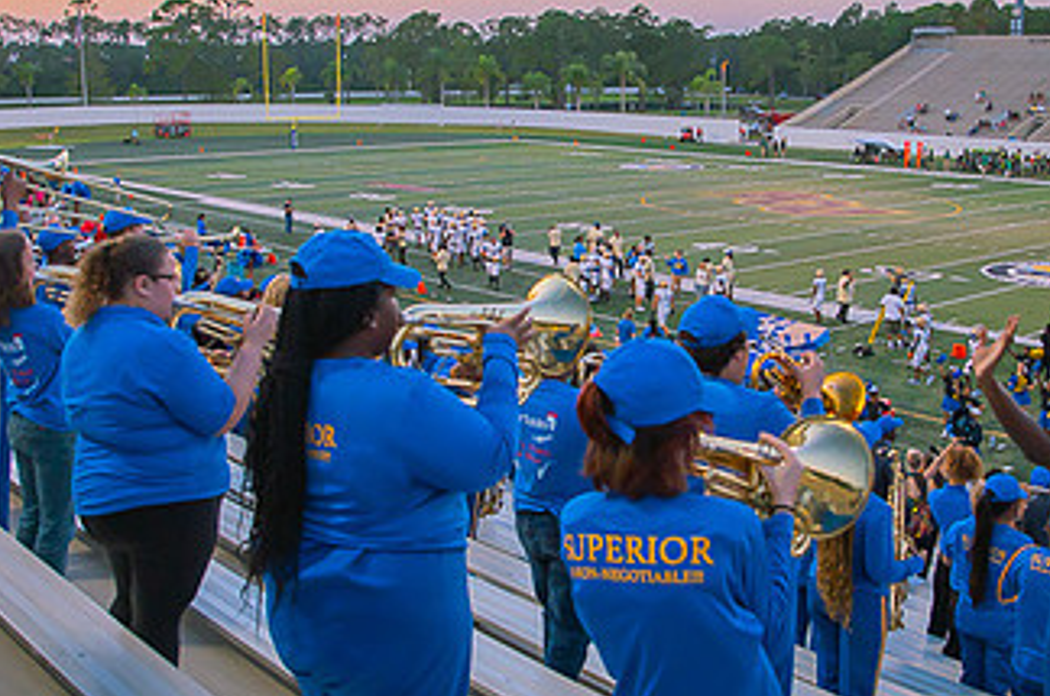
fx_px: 1252
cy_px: 259
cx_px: 590
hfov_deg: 45.4
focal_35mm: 43
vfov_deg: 31.0
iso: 800
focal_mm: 24
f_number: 4
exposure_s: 1/250
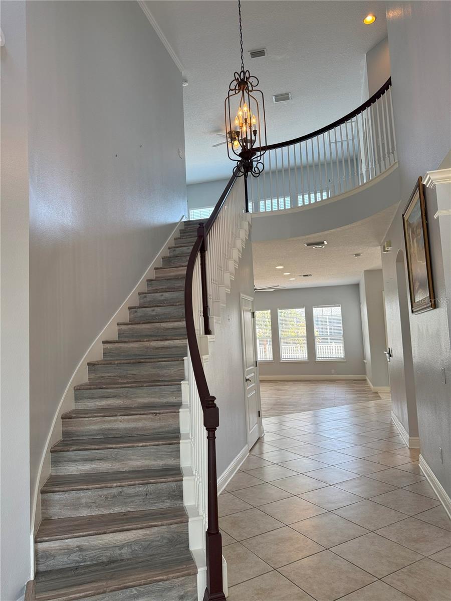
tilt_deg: +4.5
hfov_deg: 56.8
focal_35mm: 24
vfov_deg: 71.6
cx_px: 226
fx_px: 417
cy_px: 300
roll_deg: +2.6
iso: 80
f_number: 1.78
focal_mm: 6.76
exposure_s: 1/163
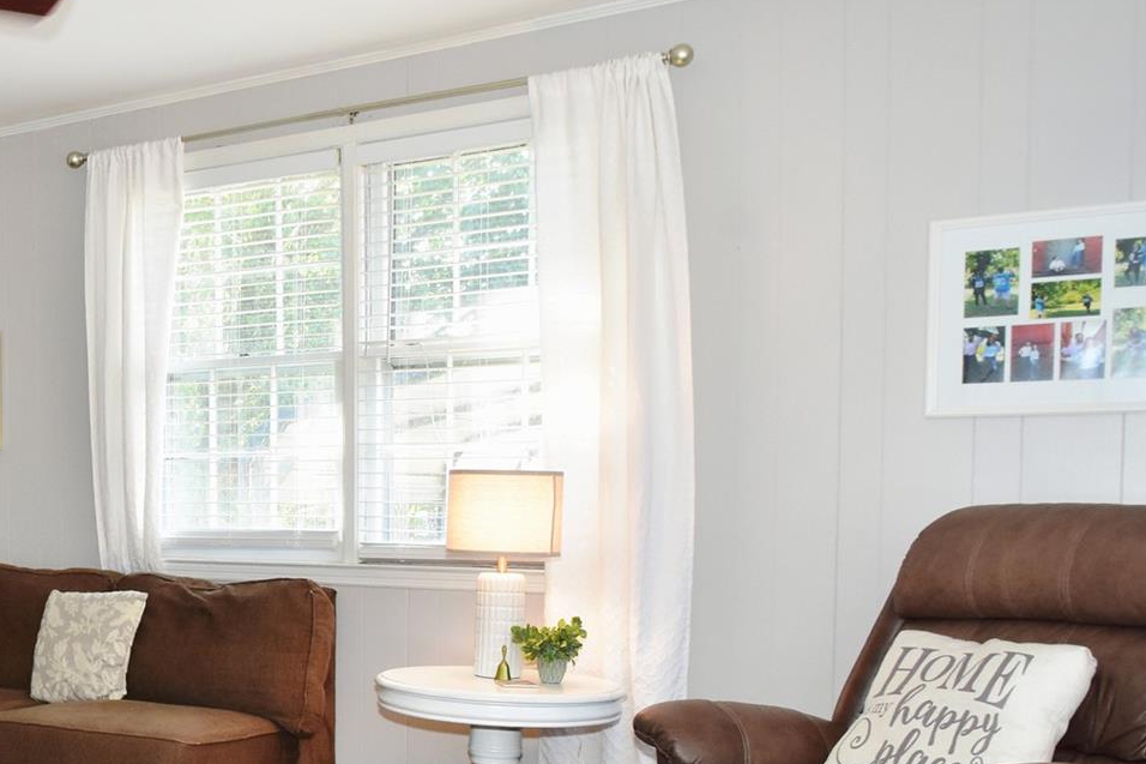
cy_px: 572
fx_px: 1432
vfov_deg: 29.4
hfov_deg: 37.8
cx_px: -55
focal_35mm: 45
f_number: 8
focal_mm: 14
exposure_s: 1/60.2
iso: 800
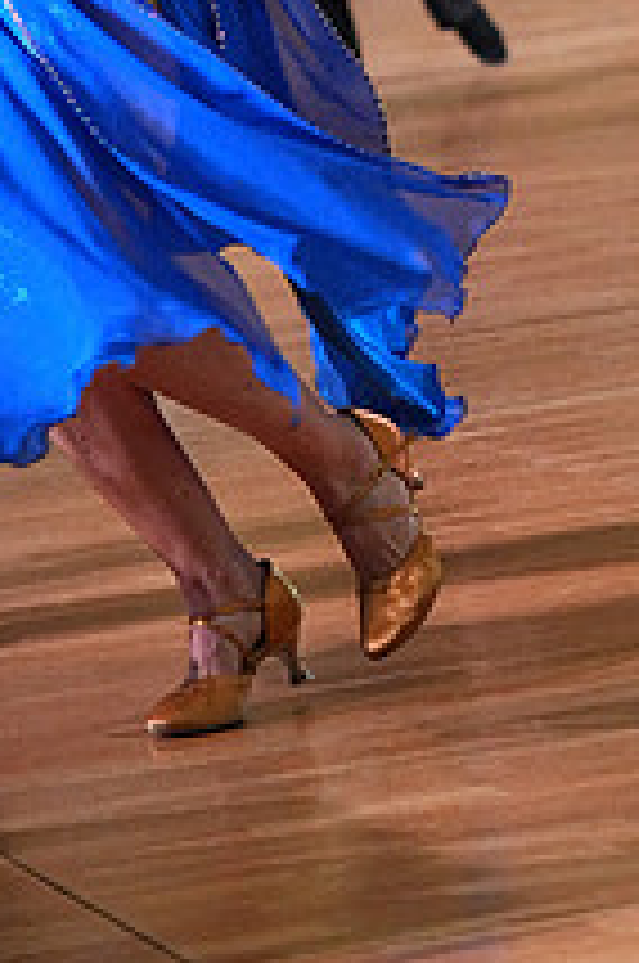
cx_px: -38
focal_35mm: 239
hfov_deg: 5.7
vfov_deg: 8.5
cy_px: -176
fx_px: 6384
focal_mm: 88
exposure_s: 1/400
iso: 6400
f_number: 4.5
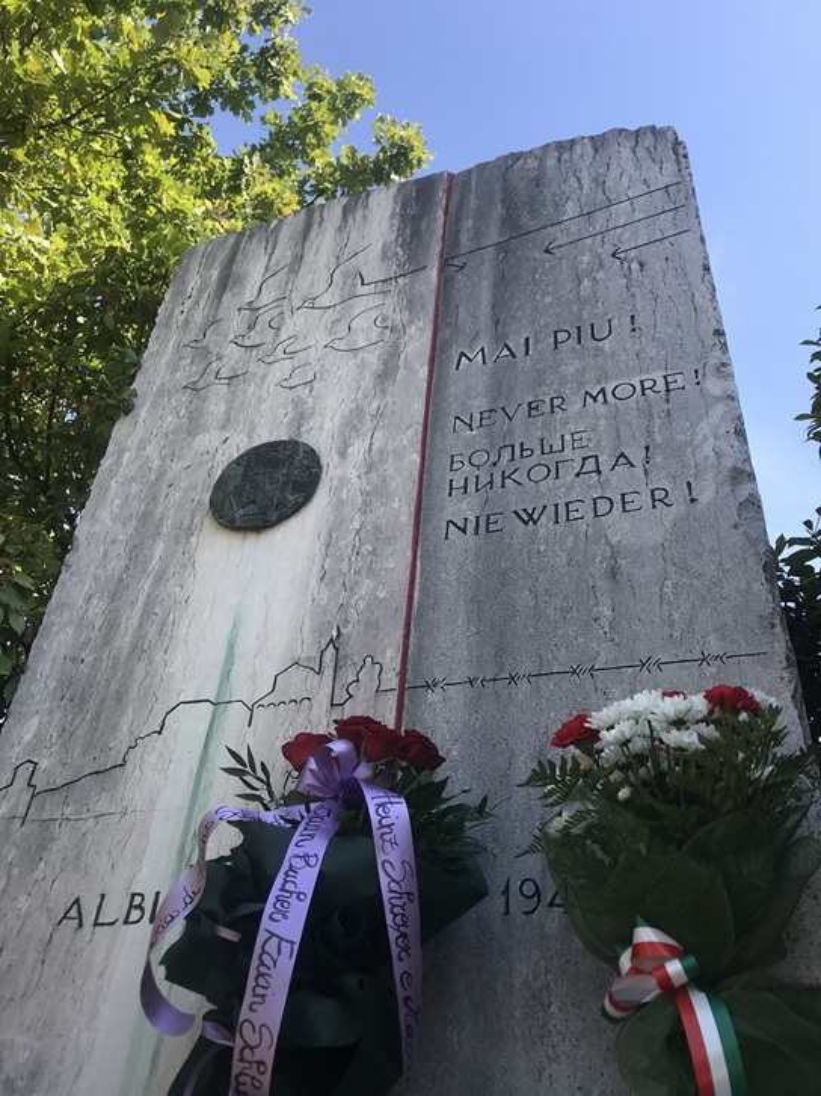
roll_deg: -4.8
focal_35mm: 28
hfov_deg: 49.7
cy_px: 548
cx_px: 410
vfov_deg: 63.5
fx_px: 886
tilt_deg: +34.5
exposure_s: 1/553
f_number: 1.8
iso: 20
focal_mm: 3.99
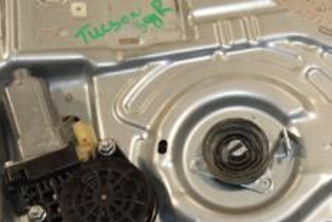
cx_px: 310
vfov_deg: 14.0
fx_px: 897
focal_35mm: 97
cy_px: 148
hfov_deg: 20.5
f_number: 11
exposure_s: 1/200
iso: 800
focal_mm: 25
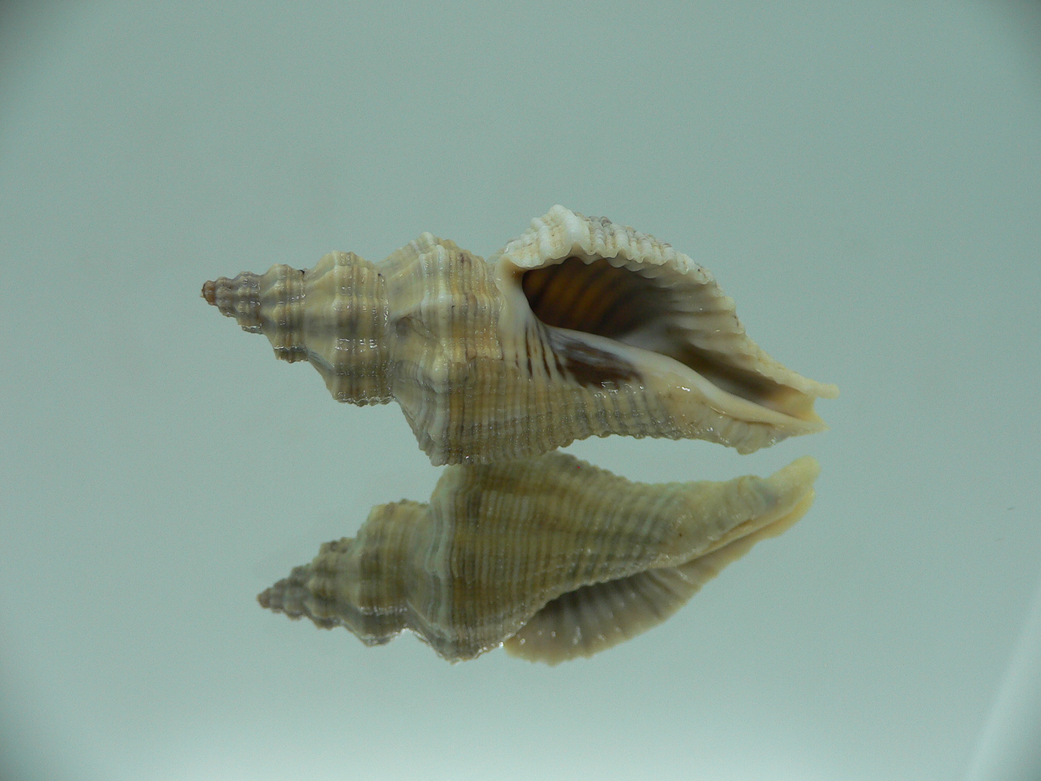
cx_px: 520
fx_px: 1053
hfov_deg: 52.6
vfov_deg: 40.7
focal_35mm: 35
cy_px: 390
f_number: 2.8
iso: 80
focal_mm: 4.6
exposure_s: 1/60
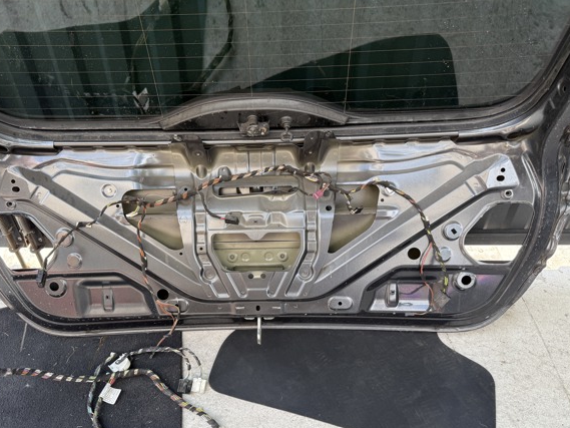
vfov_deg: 51.3
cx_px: 259
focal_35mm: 27
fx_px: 445
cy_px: 240
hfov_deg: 65.2
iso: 100
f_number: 1.78
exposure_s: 1/389
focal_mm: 6.76
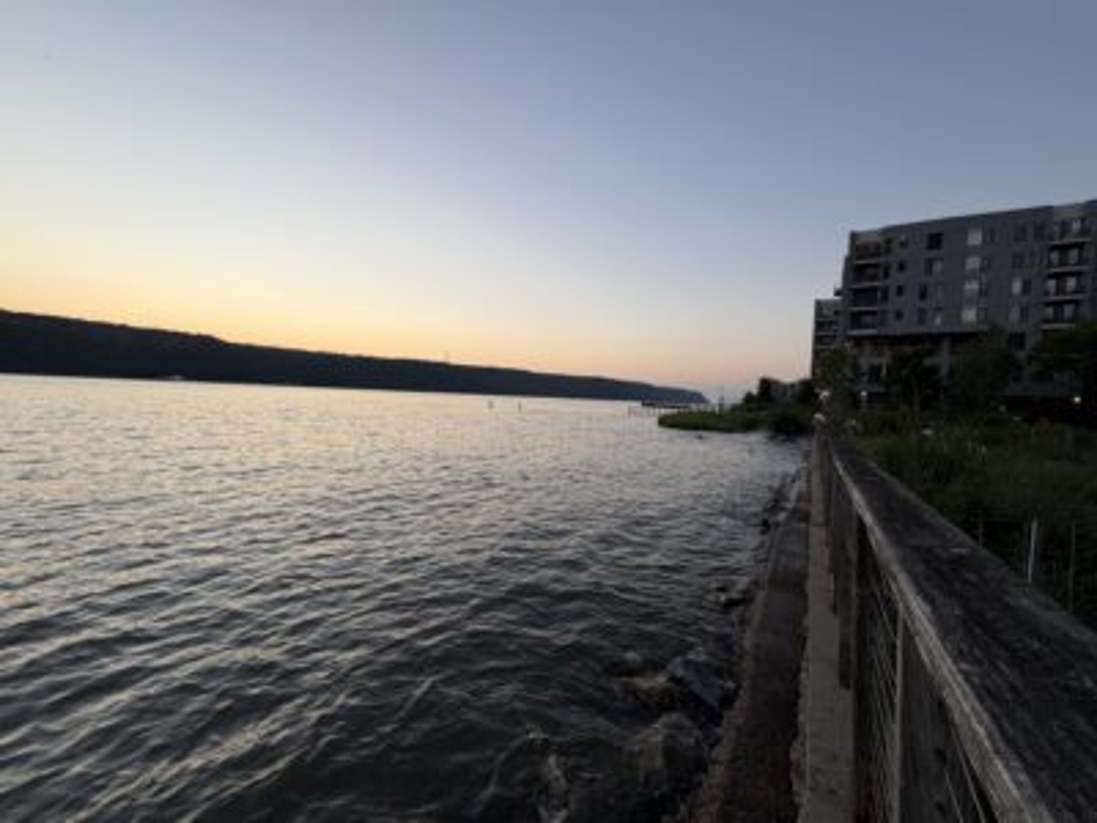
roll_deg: -2.0
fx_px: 444
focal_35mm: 14
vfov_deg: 85.7
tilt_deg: -2.3
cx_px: 548
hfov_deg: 102.1
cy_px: 412
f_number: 2.2
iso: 40
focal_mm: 2.22
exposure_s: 1/124
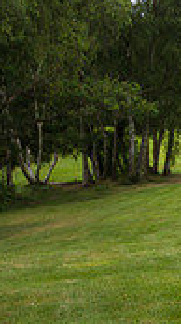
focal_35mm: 123
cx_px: 508
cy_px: 116
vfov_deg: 17.4
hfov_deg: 8.5
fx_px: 1052
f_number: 7.1
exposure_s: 1/250
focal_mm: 35
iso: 400
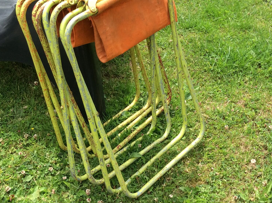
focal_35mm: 56
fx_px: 439
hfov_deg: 34.4
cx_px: 131
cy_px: 97
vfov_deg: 26.0
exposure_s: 1/457
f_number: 2.4
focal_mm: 3.3
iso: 32
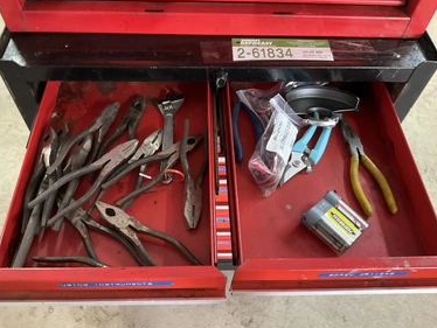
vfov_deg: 45.5
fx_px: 392
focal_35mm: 31
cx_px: 204
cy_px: 169
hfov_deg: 58.3
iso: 400
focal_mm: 3
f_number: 1.8
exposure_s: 1/30
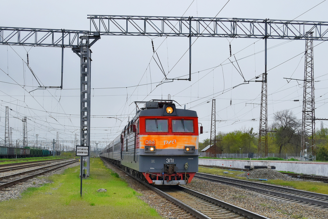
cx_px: 164
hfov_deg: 53.1
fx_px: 328
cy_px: 110
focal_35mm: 36
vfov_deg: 36.9
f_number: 5
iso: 400
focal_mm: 24
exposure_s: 1/640
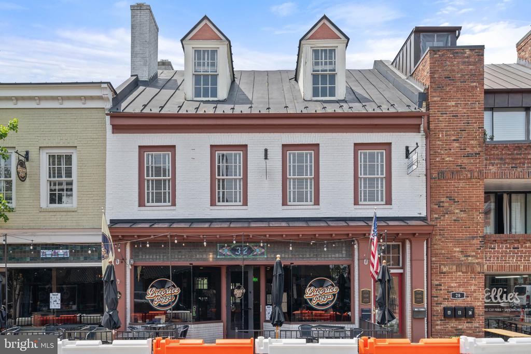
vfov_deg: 43.6
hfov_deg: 61.9
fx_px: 443
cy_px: 177
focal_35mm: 30
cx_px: 266
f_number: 13
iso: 250
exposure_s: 1/160
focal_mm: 30
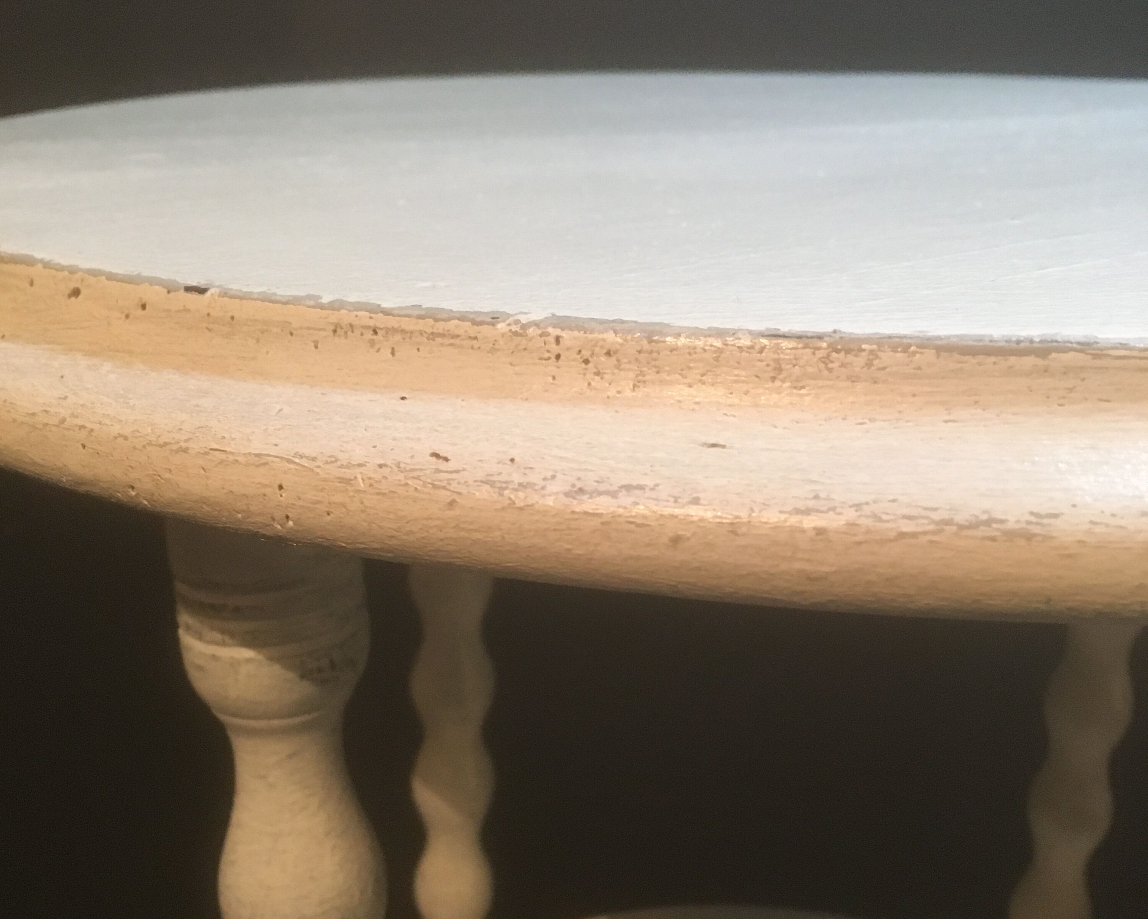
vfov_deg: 39.0
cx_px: 572
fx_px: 1291
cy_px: 556
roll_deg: -0.5
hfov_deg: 47.9
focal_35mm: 38
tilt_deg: -21.4
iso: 200
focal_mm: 4.15
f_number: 2.2
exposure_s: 1/25
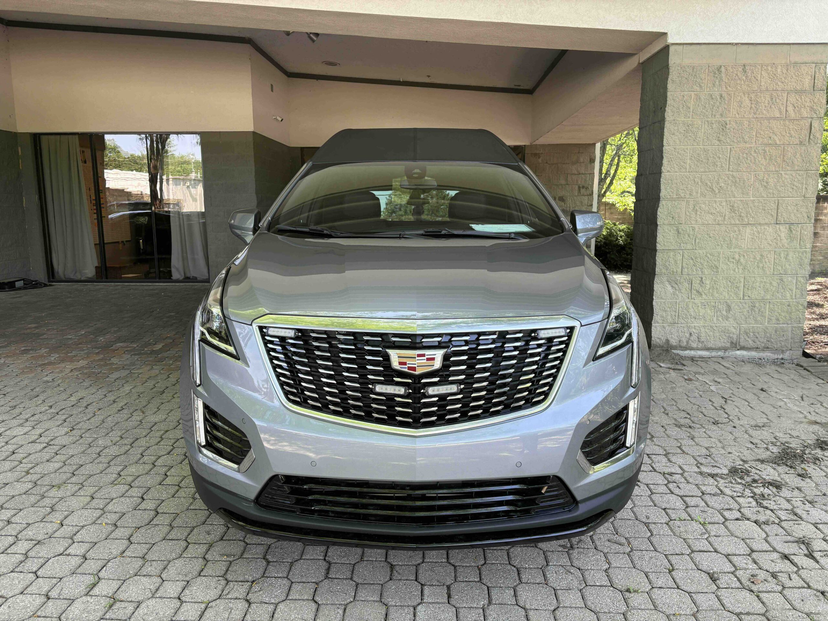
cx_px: 414
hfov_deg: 67.3
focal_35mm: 26
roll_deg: +0.2
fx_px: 622
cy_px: 310
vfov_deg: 53.1
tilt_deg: -9.5
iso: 50
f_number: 1.6
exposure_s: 1/161
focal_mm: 5.96
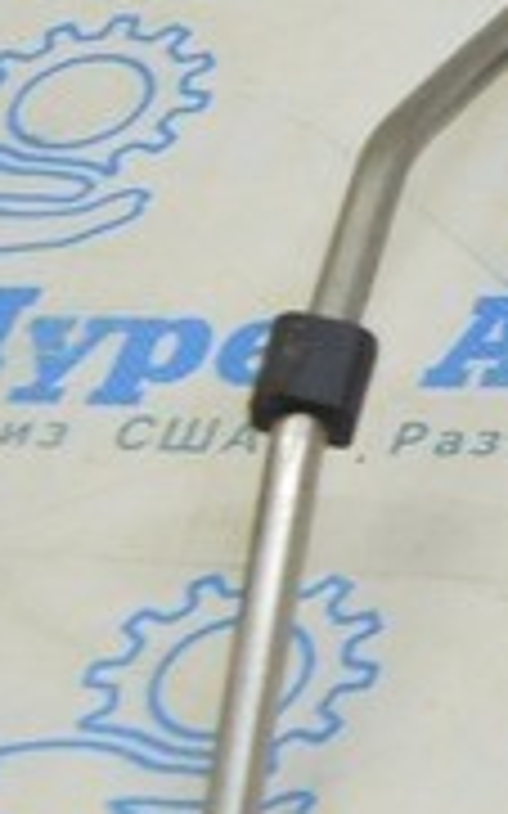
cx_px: 2086
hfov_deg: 6.0
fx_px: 4032
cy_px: 519
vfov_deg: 11.5
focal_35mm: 182
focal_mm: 21
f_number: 5.6
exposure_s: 1/25
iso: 400
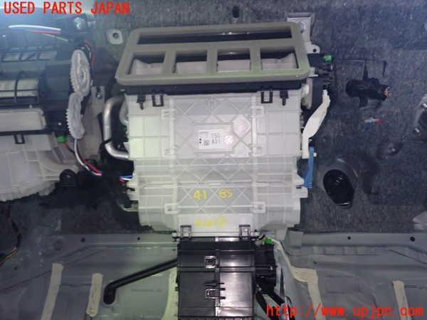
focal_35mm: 32
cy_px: 160
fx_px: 395
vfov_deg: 44.2
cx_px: 214
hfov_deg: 56.8
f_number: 2.4
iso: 800
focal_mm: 5.79
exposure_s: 1/30
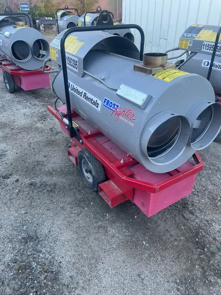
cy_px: 148
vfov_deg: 67.3
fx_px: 221
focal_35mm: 26
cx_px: 110
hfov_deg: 53.1
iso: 40
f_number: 1.6
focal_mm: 4.2
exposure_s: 1/121
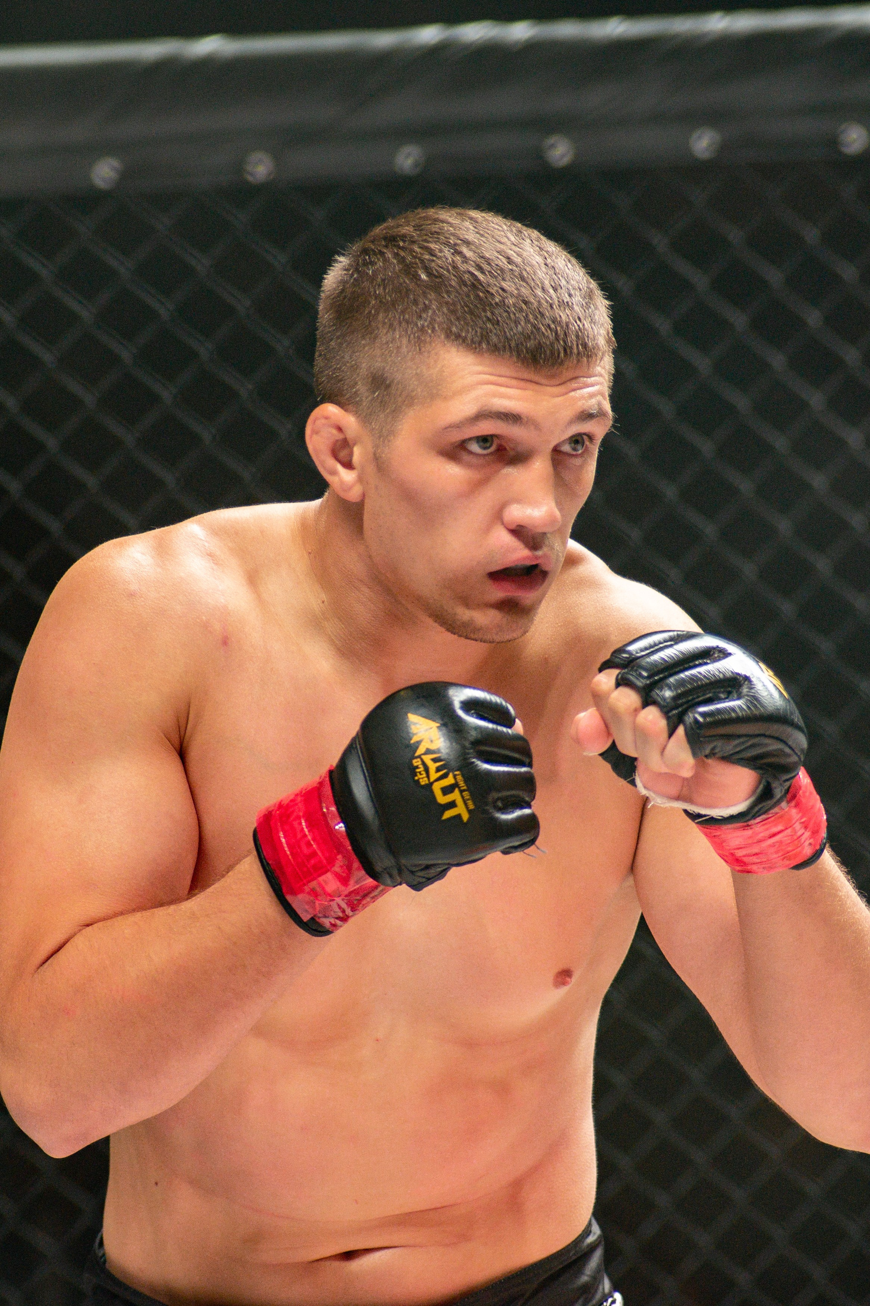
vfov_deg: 10.2
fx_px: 7345
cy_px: 653
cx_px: 288
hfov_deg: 6.8
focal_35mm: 202
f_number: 4
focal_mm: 135
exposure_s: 1/640
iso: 1400
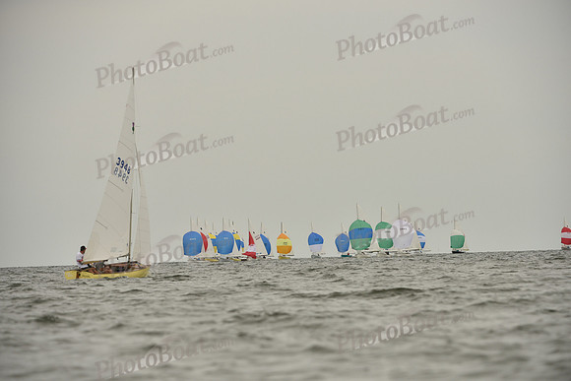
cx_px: 286
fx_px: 3807
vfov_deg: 5.7
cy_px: 190
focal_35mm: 240
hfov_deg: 8.6
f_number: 6.3
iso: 320
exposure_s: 1/1250
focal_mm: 240
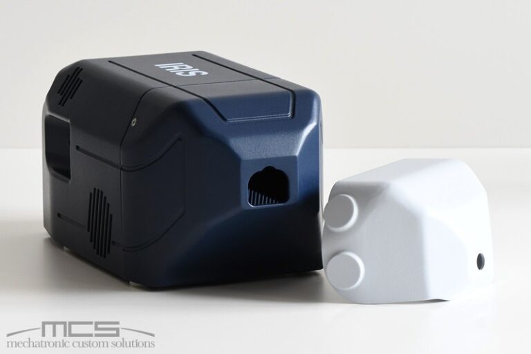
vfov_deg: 7.6
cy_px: 177
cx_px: 266
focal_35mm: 180
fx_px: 2655
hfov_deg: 11.4
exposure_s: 1/2.5
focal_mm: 120
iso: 900
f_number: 11
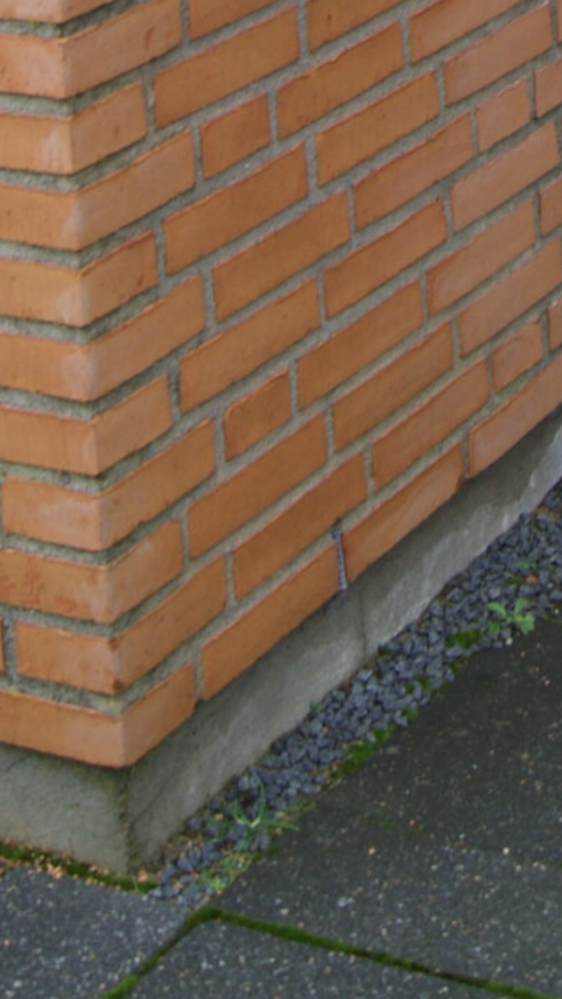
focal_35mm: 105
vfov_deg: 17.2
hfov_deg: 11.3
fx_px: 2779
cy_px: -721
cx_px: 713
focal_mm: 18
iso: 100
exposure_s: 1/40
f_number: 5
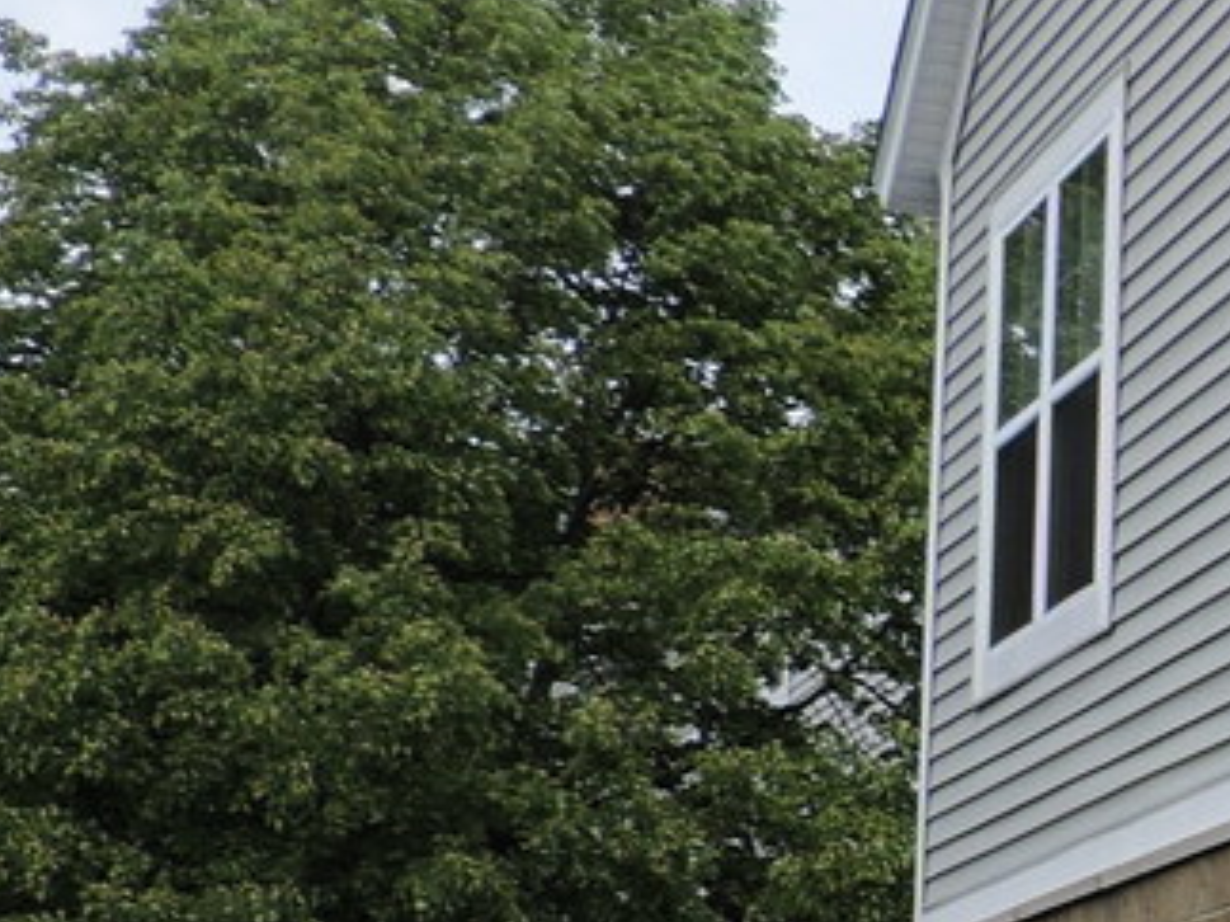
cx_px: 2433
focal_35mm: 107
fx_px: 3801
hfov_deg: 15.1
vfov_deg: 13.7
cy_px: 789
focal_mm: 4.3
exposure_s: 1/1000
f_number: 3
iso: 100
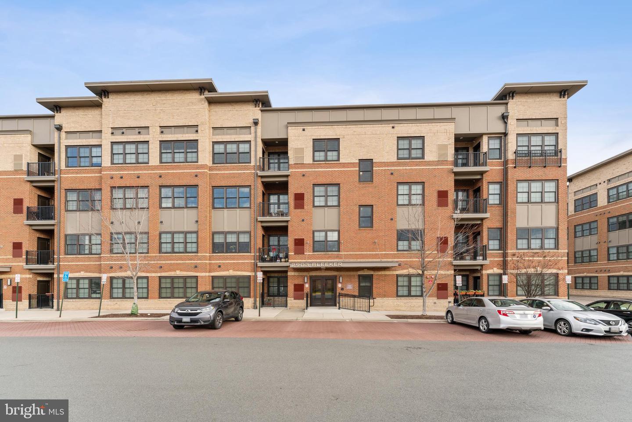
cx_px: 316
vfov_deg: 81.2
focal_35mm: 14
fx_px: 246
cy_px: 211
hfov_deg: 104.3
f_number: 8
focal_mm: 14
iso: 200
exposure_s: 1/125
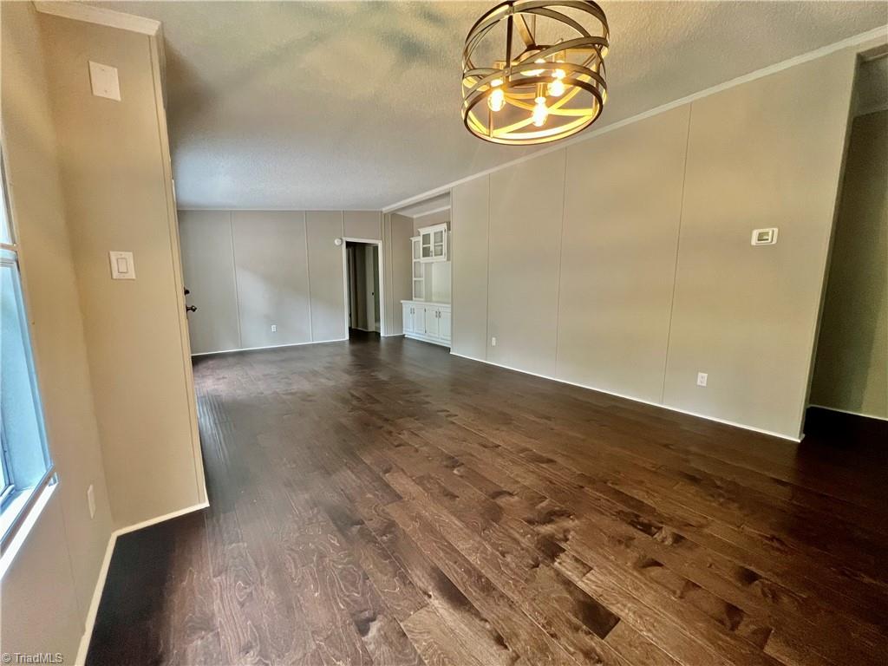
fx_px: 333
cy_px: 333
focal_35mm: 13
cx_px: 444
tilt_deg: -8.2
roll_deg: +0.2
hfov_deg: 106.2
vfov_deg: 89.9
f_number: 1.8
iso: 320
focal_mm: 1.57
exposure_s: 1/60
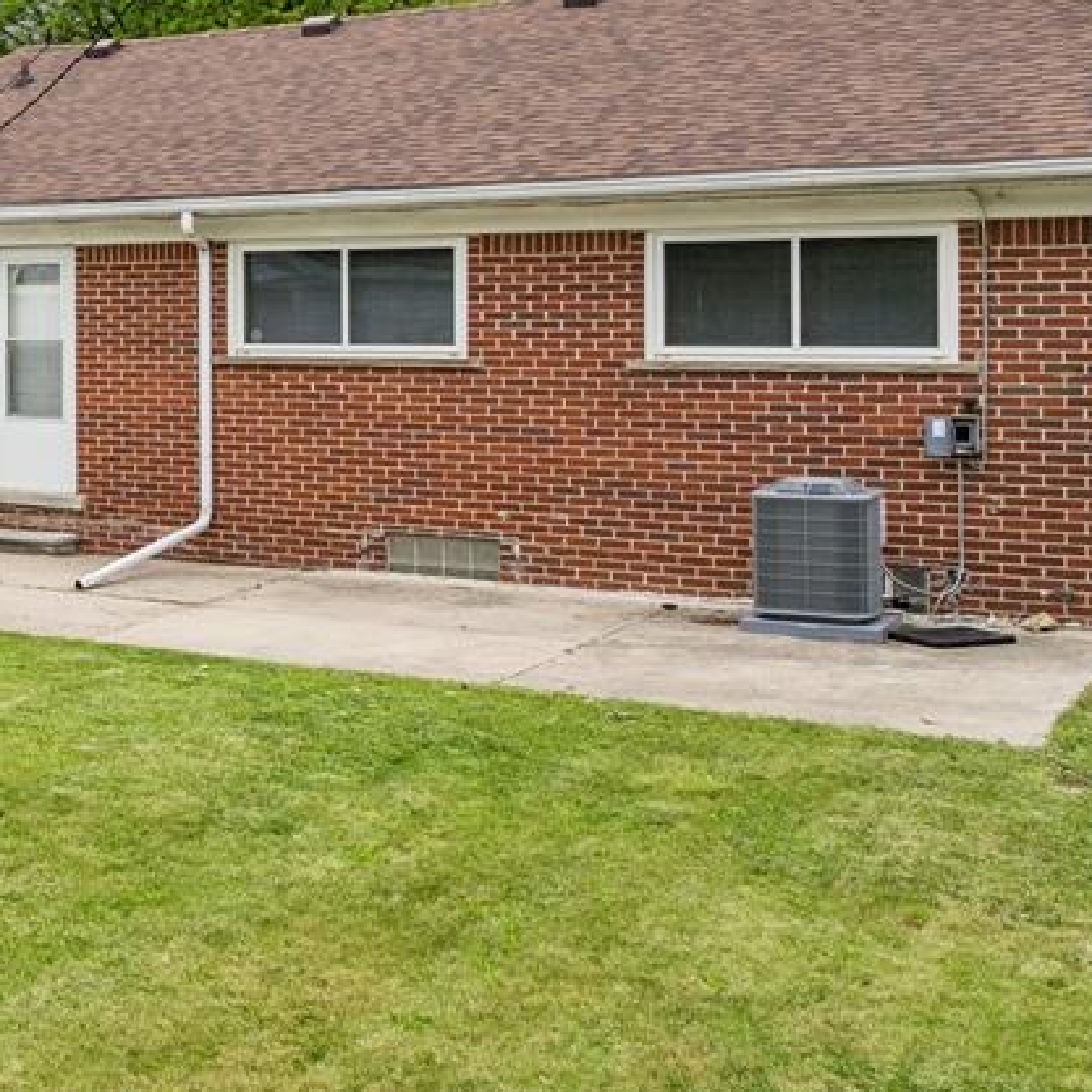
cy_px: 288
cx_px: -215
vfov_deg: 32.2
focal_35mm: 52
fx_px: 1856
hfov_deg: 28.5
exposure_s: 1/1250
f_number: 2.8
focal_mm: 12.3
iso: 110
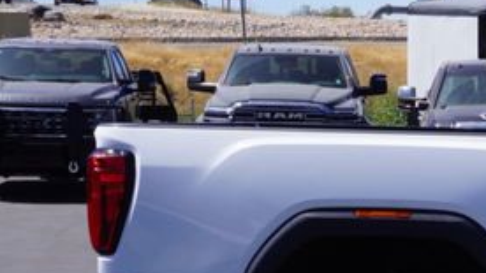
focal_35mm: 140
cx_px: 900
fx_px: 1803
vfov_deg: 8.6
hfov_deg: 13.6
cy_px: 294
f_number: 11
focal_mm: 24
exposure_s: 1/160
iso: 100
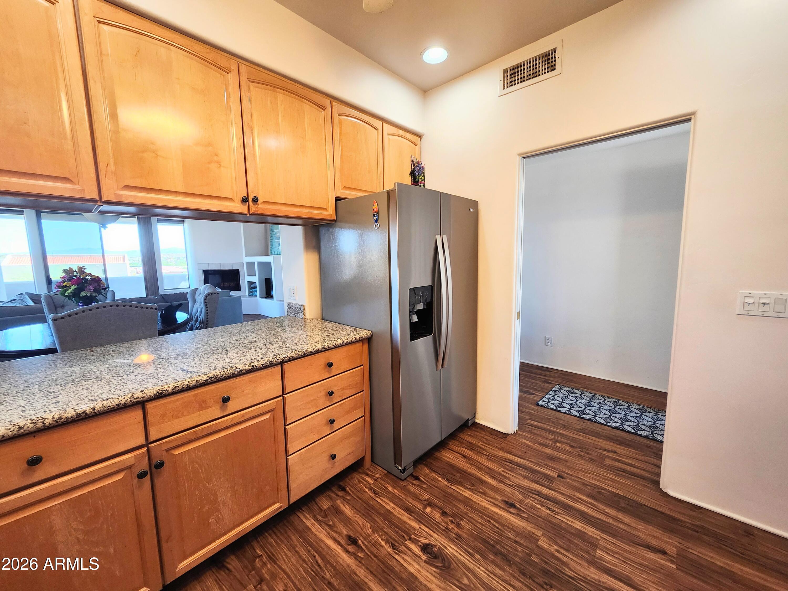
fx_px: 296
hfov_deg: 106.2
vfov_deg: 89.9
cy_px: 296
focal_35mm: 13
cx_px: 394
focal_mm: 1.74
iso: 80
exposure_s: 1/60
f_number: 2.2
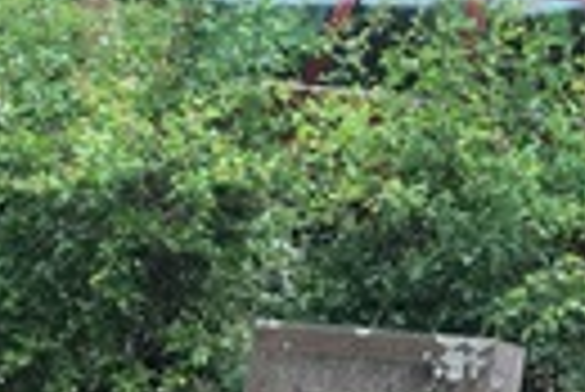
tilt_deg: -8.2
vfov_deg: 9.8
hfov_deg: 14.6
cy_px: 266
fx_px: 2278
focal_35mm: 140
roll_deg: -0.7
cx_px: 371
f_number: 2.2
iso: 25
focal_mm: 4.15
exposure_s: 1/127
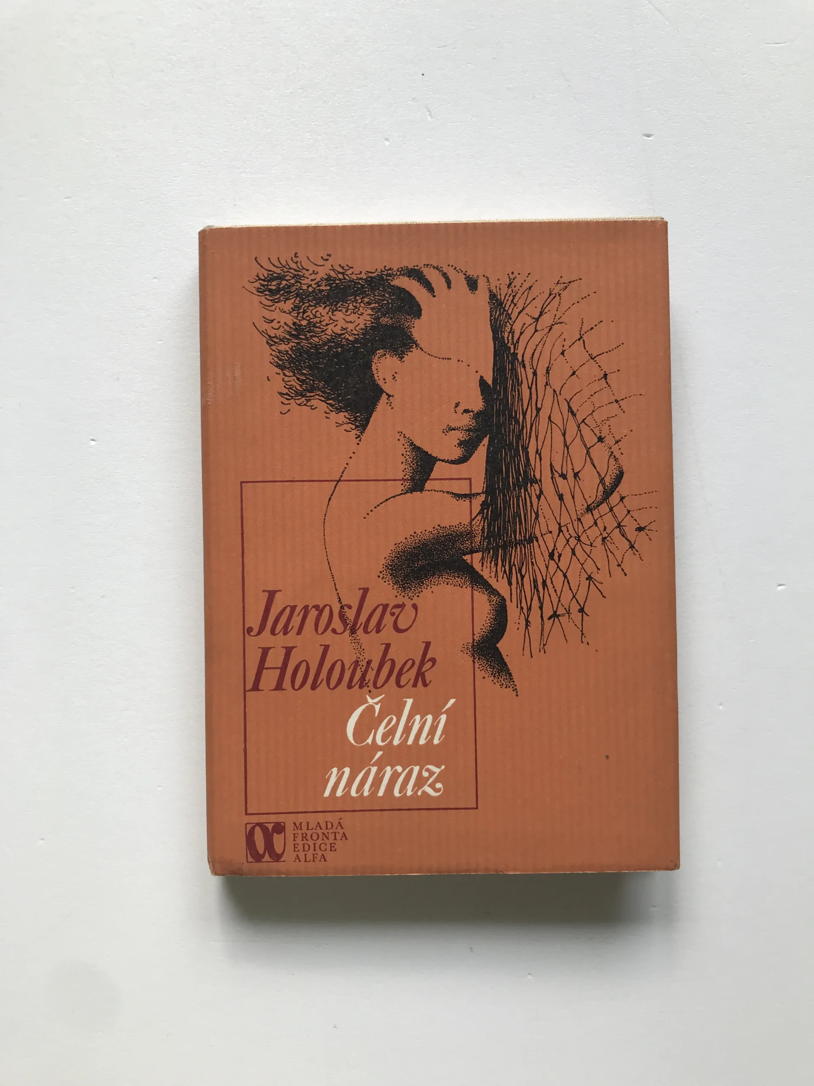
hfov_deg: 49.7
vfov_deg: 63.4
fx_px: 878
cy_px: 543
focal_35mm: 28
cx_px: 407
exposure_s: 1/204
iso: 20
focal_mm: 3.99
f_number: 1.8
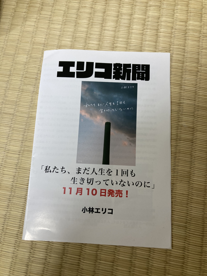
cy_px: 138
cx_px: 104
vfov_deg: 63.4
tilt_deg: -77.2
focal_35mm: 28
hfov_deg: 49.7
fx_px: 223
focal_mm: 3.99
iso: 80
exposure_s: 1/63
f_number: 1.8
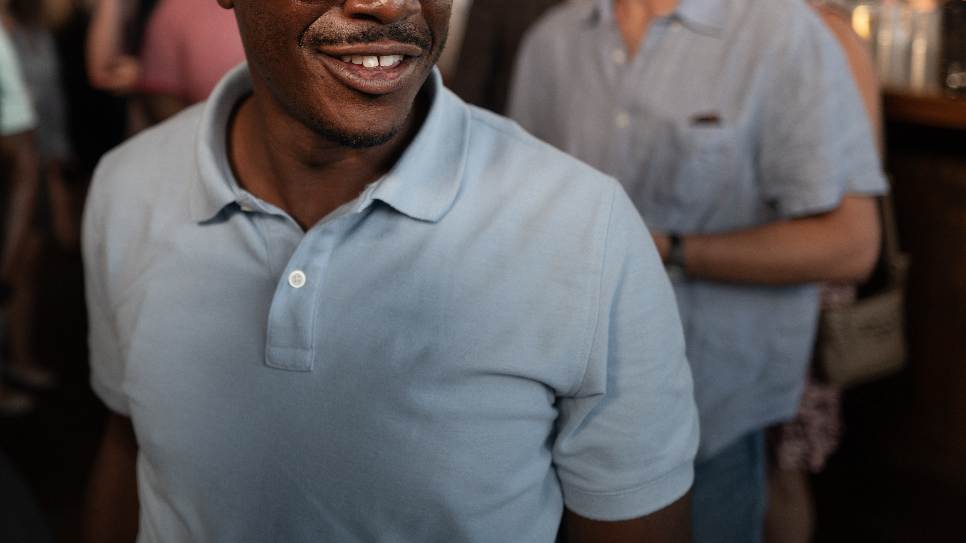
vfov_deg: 26.9
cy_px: 77
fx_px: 1101
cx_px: 284
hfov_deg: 46.2
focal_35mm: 43
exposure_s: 1/250
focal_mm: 28
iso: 250
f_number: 1.7
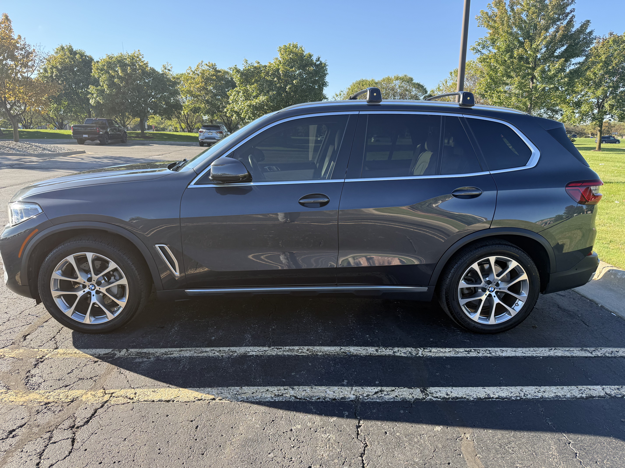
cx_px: 312
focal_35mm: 24
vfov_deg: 56.8
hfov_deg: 71.6
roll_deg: -1.4
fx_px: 433
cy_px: 234
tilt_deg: -11.9
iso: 100
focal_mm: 6.76
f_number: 1.78
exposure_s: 1/1005
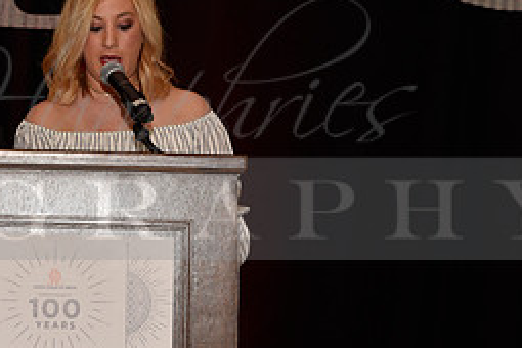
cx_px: 29
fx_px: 2305
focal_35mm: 159
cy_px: 128
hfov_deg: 12.8
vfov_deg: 8.6
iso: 200
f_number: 5
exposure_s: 1/60
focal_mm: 70
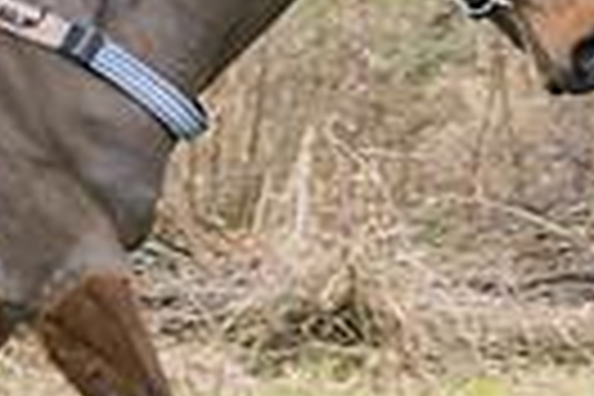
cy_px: 1
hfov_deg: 3.7
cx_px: -202
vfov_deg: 2.4
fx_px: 9256
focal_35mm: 561
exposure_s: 1/1000
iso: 800
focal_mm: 100
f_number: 2.8
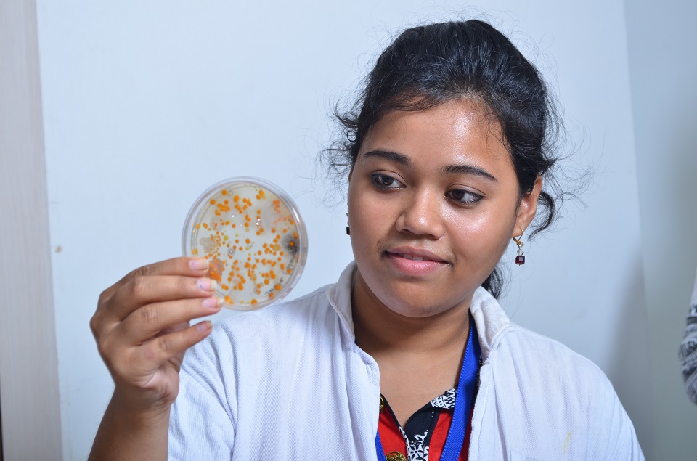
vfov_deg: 16.5
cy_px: 230
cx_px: 348
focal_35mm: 82
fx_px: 1593
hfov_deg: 24.7
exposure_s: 1/100
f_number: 7.1
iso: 200
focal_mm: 55
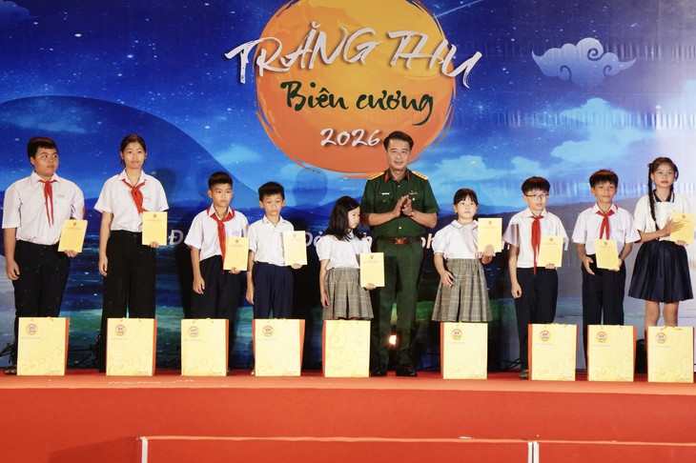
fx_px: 1594
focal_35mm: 82
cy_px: 232
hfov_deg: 24.6
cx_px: 348
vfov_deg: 16.5
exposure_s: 1/160
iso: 1250
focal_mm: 55
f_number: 2.8
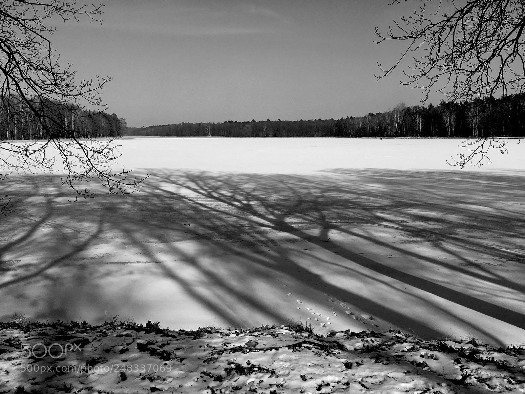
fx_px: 440
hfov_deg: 61.7
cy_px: 197
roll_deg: +0.8
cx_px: 262
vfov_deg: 48.2
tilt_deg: -7.8
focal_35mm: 29
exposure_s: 1/2137
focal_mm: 4.15
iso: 25
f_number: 2.2
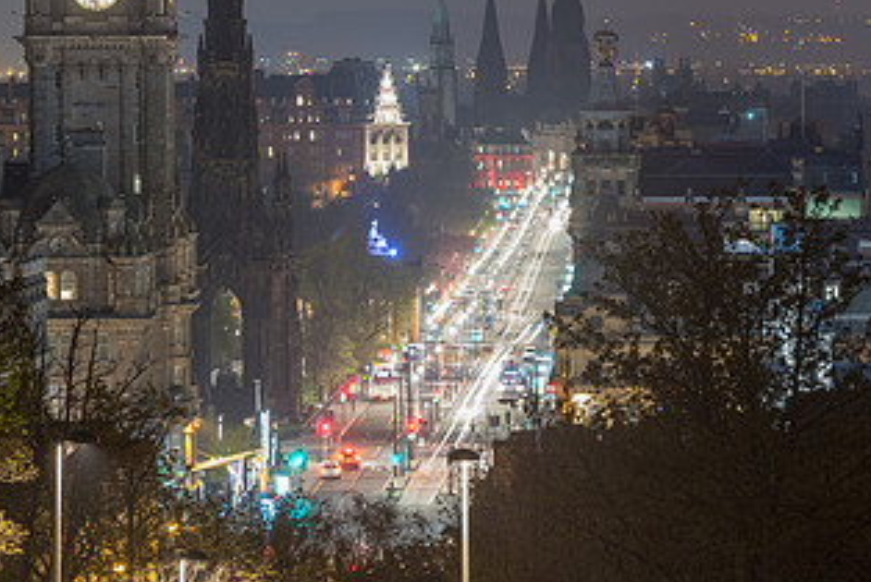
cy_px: 279
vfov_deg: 5.0
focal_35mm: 277
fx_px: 6708
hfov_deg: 7.4
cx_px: 430
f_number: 8
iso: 320
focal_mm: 150
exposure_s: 8
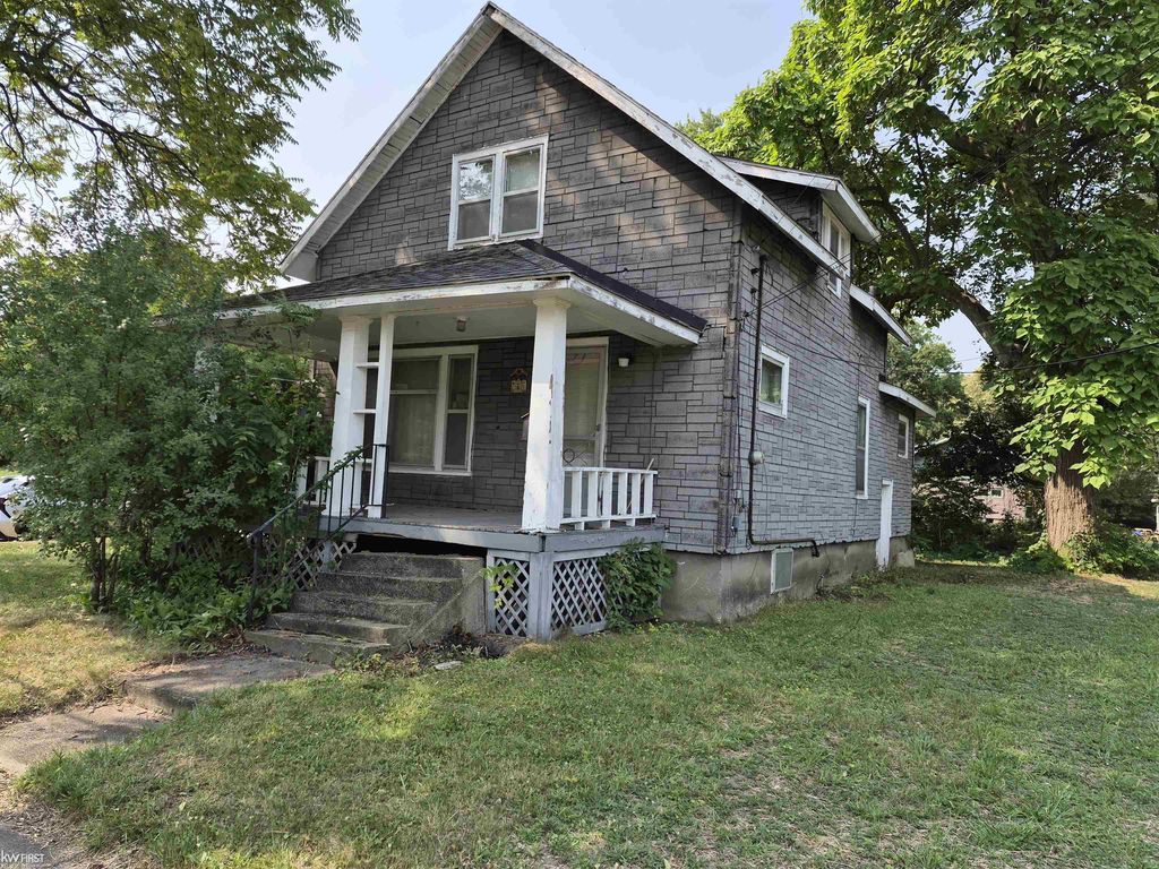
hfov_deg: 73.9
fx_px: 770
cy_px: 434
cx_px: 580
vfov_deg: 58.9
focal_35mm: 23
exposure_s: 1/1236
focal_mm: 5.4
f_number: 1.8
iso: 25
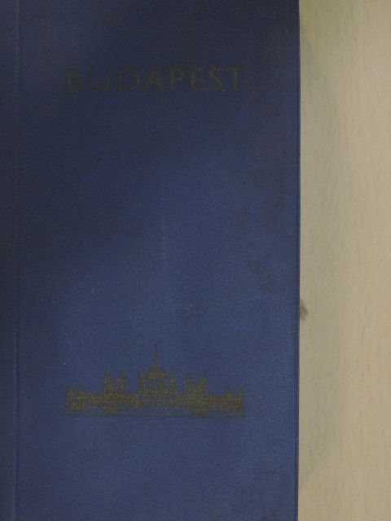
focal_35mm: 75
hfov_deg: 19.6
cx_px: 196
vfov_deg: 26.0
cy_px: 260
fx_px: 1130
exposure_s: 1/40
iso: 800
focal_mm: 13.3
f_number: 3.9
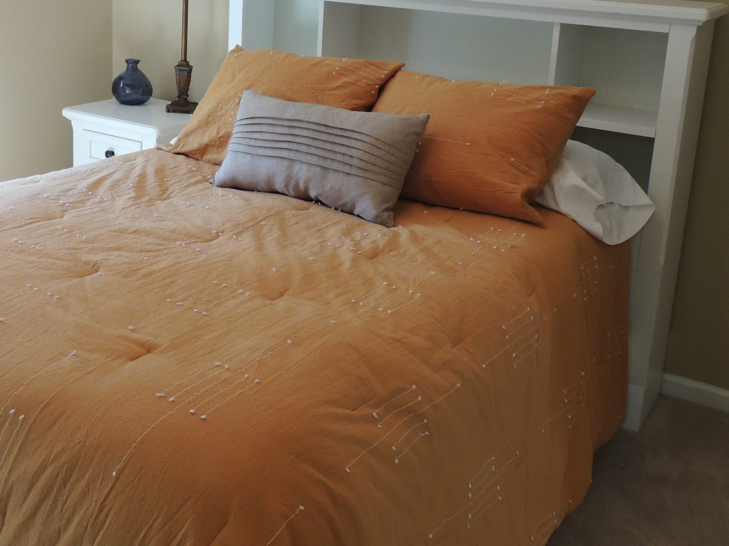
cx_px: 289
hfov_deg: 43.6
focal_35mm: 43
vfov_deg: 33.1
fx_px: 906
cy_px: 154
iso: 220
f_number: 3
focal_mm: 4.3
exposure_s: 1/30
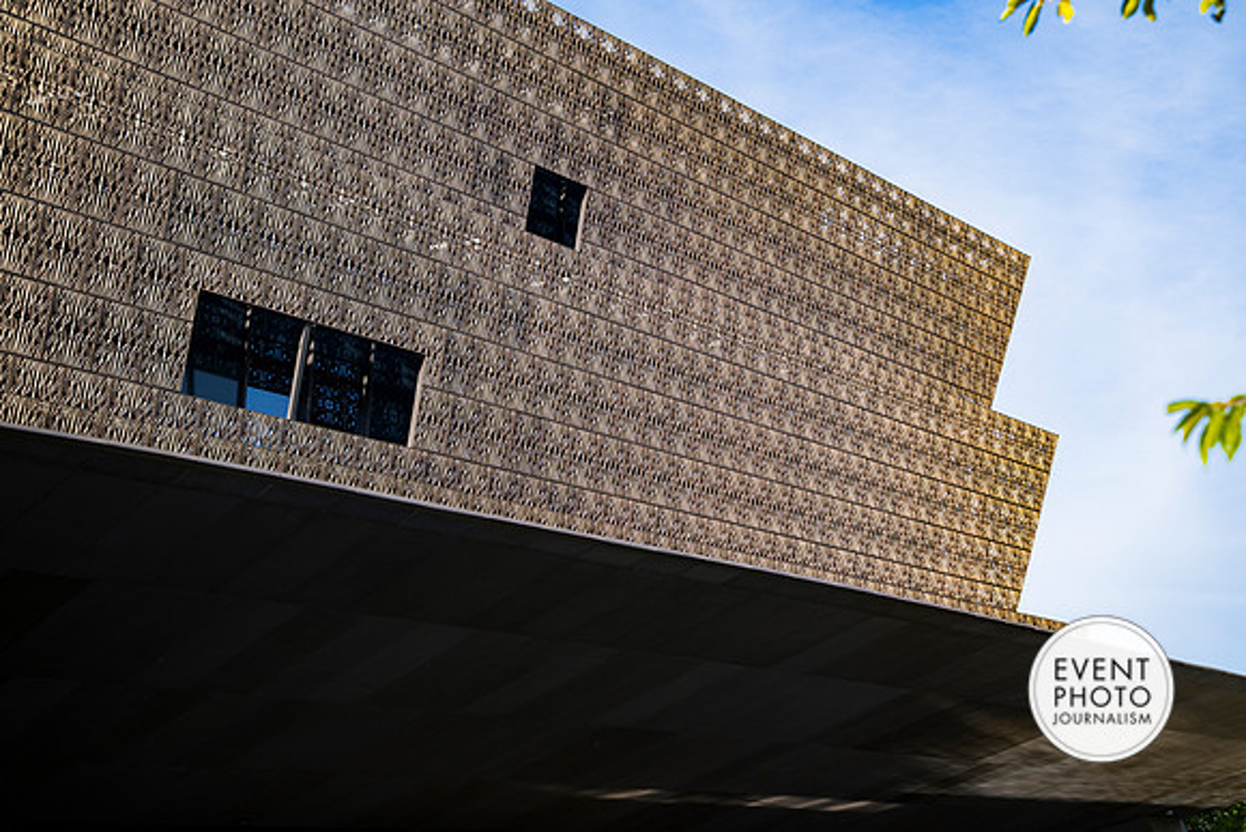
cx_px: 623
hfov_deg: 45.4
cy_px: 416
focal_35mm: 43
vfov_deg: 31.2
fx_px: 1489
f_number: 3.5
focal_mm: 43
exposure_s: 1/800
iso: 140
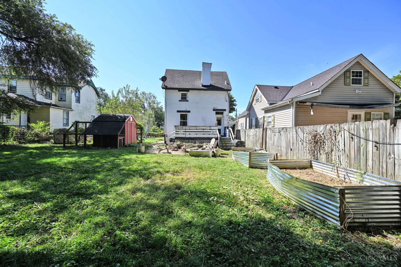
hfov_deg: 104.3
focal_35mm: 14
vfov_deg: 81.2
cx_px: 200
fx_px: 156
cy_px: 134
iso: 100
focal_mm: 14
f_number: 6.3
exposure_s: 1/320
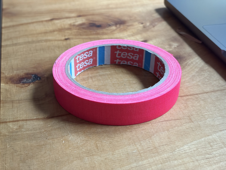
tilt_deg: -32.1
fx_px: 339
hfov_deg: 36.8
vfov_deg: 28.0
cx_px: 113
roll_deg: -0.5
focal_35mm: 52
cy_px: 85
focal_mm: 5.96
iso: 320
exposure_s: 1/35
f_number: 1.6
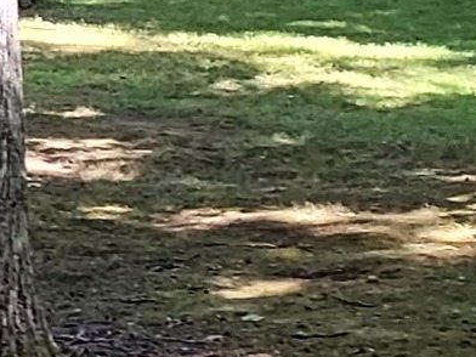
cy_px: -355
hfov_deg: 8.7
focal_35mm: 188
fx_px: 2585
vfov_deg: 7.6
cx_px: -964
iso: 80
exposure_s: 1/120
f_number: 1.8
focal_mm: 4.6
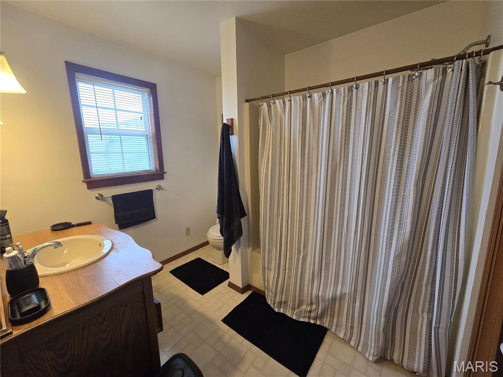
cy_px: 188
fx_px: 189
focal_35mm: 13
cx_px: 252
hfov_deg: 106.2
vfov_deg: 89.9
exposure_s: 1/60
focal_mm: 2.2
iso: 200
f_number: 2.2
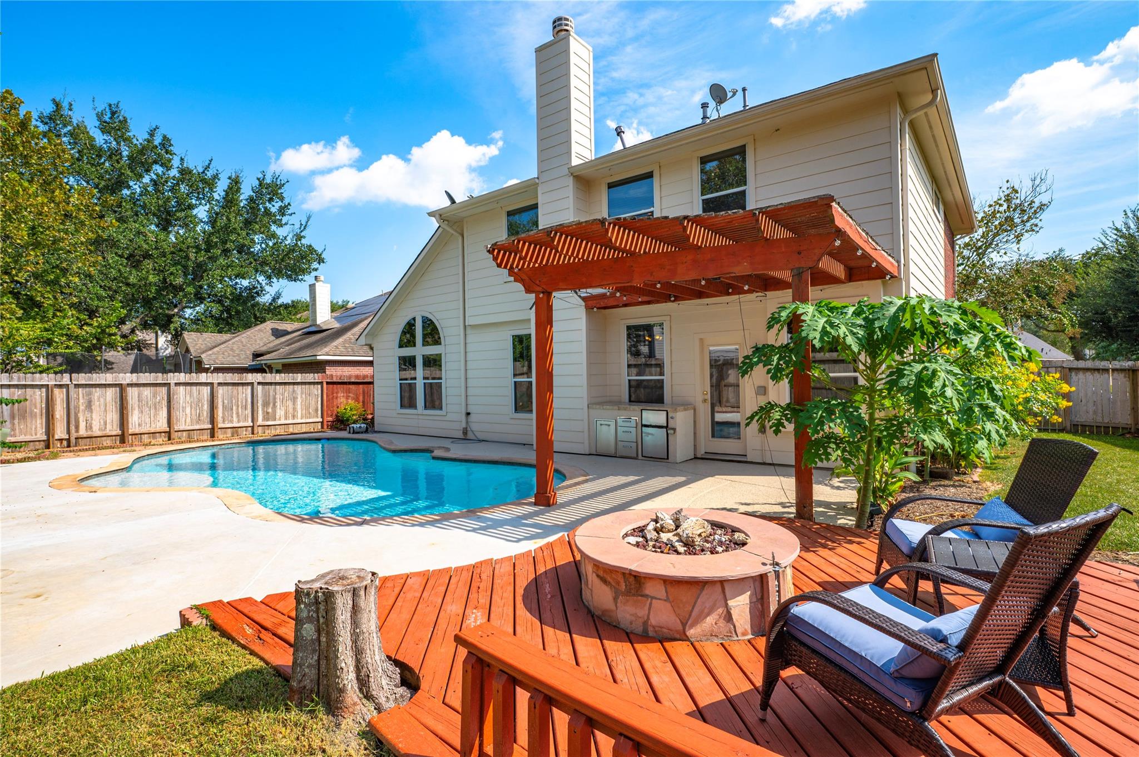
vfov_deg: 67.3
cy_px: 378
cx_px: 570
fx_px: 569
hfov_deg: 90.0
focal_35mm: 18
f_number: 14
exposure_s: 1/125
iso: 125
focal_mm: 18
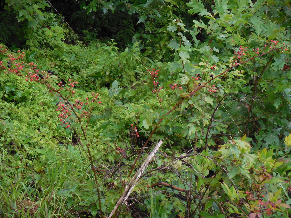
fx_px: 1253
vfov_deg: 10.0
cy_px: 109
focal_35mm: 149
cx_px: 146
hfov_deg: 13.3
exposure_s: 1/250
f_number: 5.4
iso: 640
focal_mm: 26.8
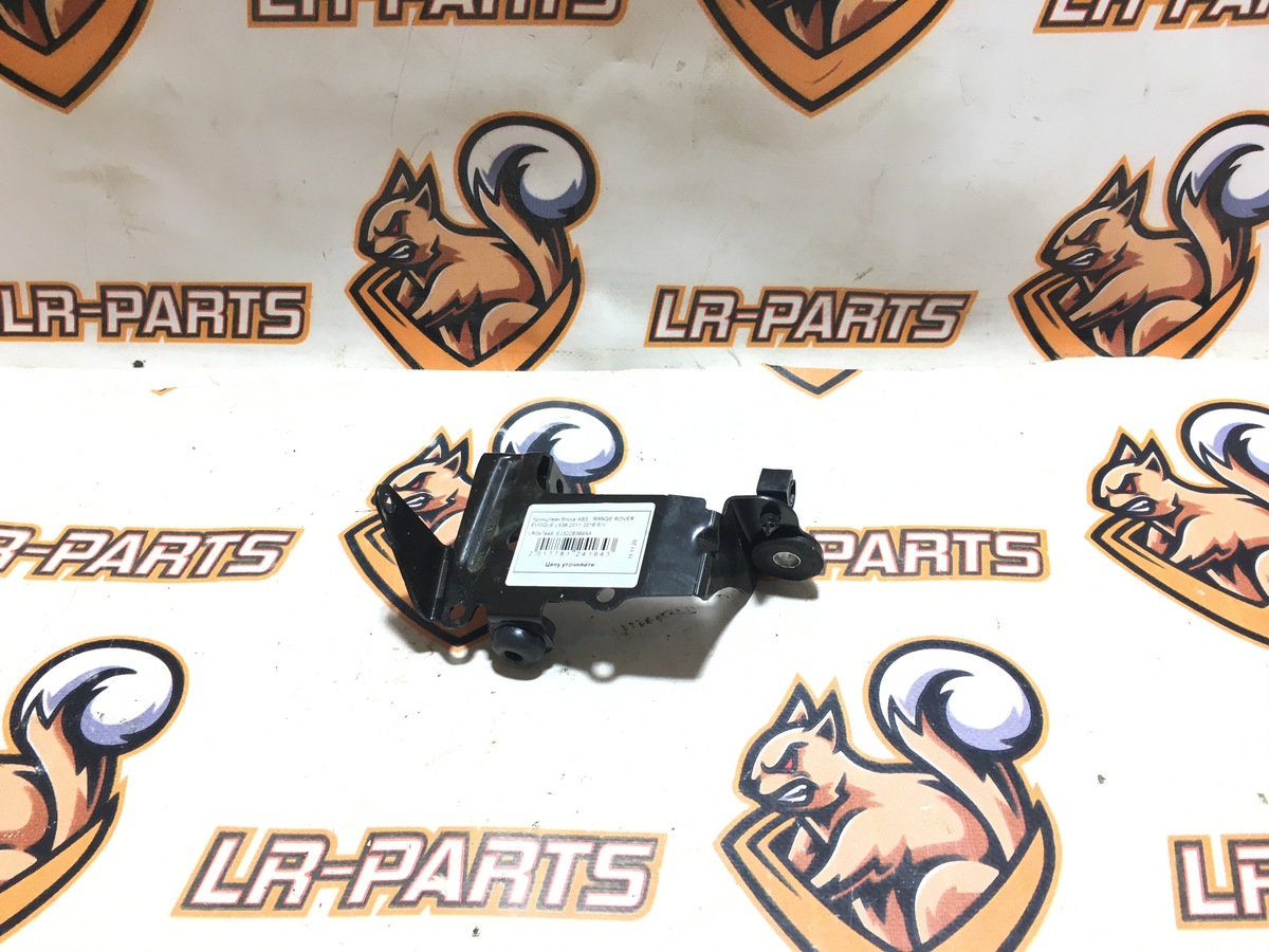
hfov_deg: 61.7
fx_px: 1063
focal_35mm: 29
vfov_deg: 48.2
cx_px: 634
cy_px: 476
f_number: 2.2
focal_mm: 4.15
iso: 25
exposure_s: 1/33
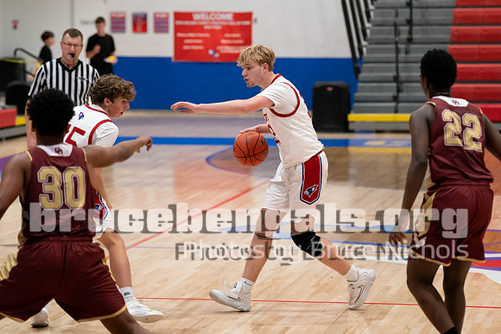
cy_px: 125
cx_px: 279
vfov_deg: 9.0
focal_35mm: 153
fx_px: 2128
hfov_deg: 13.4
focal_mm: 118
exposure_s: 1/1000
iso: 4000
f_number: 2.8
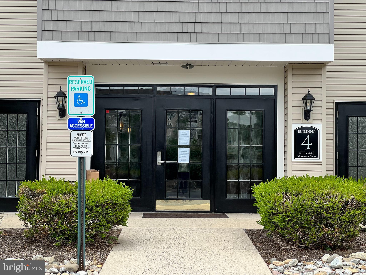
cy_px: 138
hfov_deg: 25.3
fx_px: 814
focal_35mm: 77
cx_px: 183
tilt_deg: +1.2
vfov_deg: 19.1
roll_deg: -0.9
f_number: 2.8
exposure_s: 1/247
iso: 32
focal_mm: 9
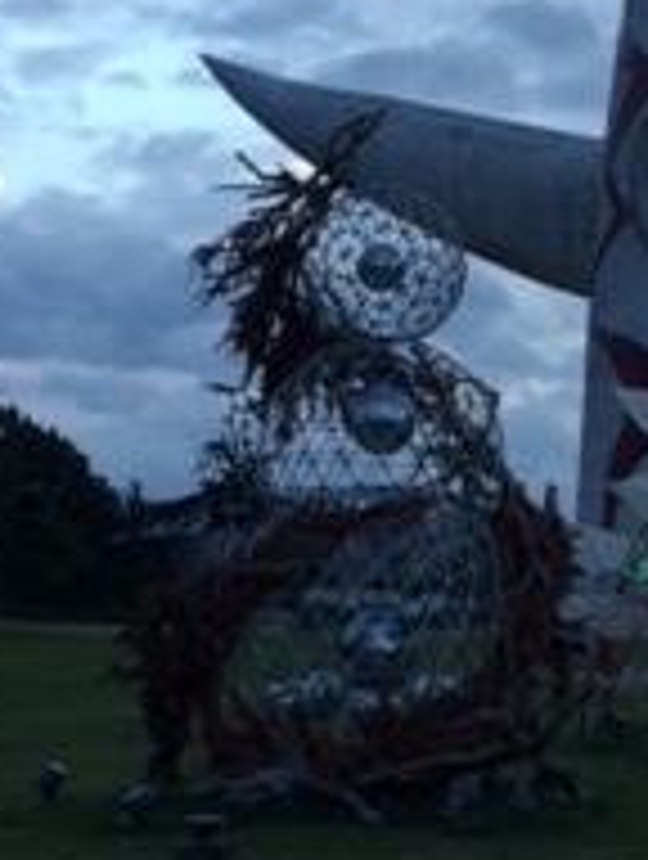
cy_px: 378
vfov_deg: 20.2
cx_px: 760
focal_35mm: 97
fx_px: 2413
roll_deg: +1.2
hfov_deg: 14.8
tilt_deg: +3.9
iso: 50
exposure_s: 1/120
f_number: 2.2
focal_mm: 4.15
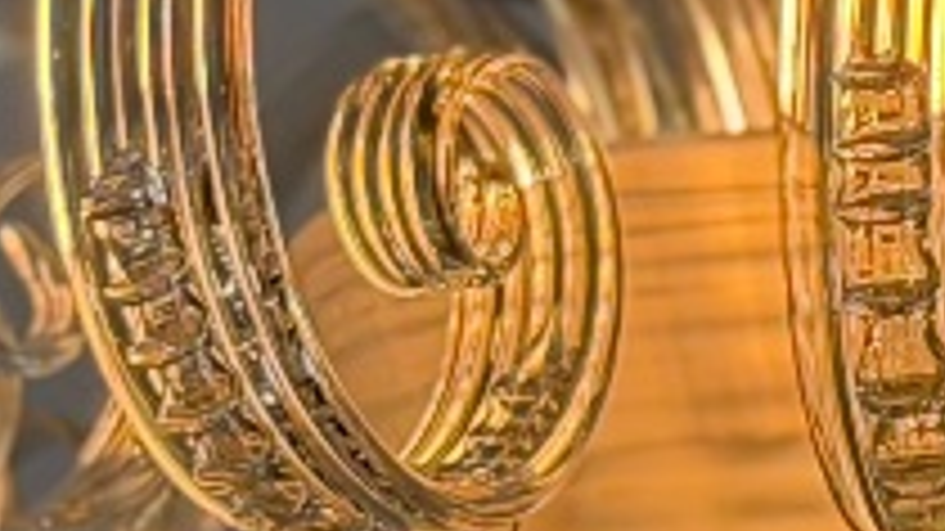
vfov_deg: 4.0
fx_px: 7490
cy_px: -580
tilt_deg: +14.2
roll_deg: -0.7
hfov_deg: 7.1
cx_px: 1300
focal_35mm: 299
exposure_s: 1/100
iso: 50
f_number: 1.78
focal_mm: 6.76
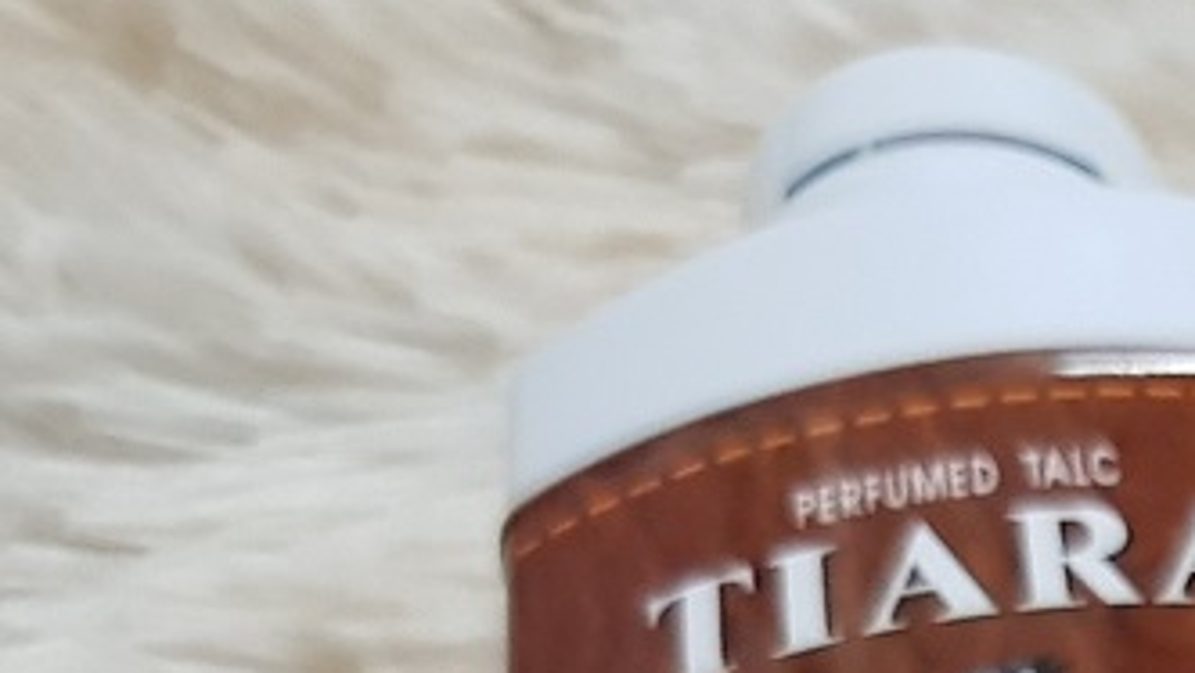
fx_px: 4057
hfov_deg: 14.6
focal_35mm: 128
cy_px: 1970
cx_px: 2181
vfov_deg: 8.2
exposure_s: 1/25
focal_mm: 4.3
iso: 250
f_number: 1.7
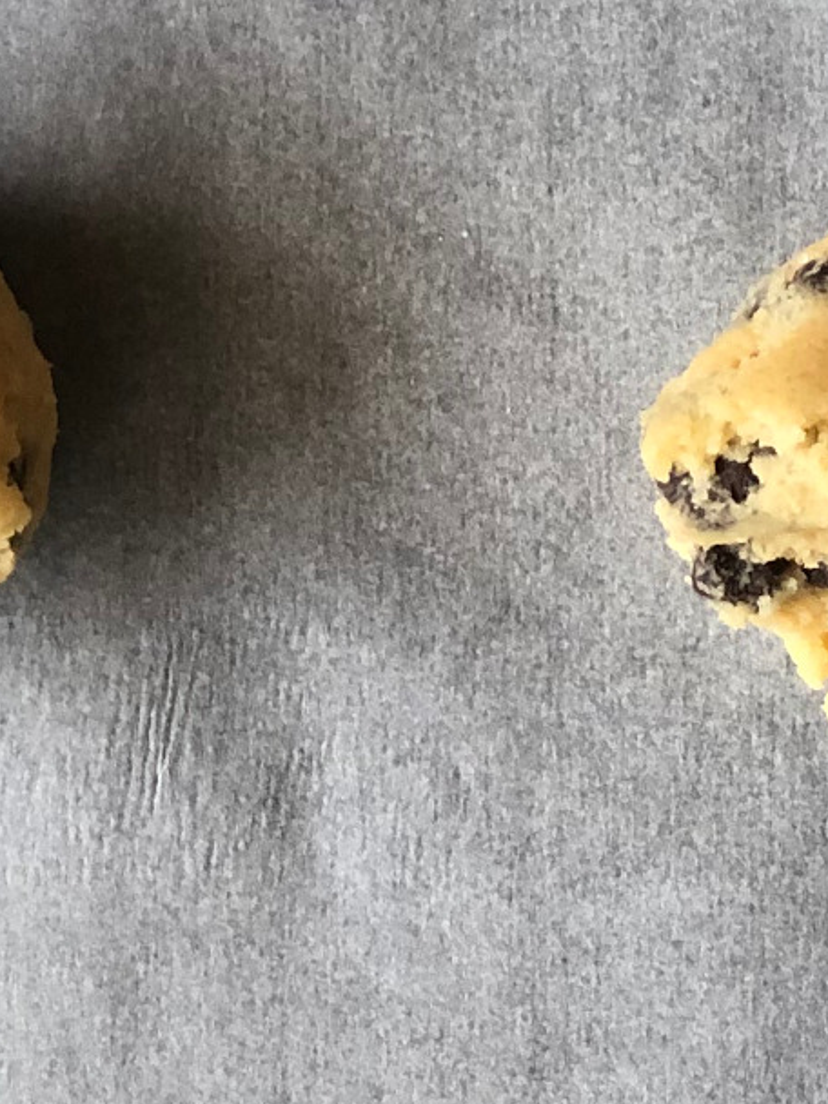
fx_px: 7176
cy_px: 550
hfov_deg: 6.6
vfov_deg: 8.8
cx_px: 988
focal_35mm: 225
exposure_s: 1/33
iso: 50
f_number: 2.8
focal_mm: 6.6
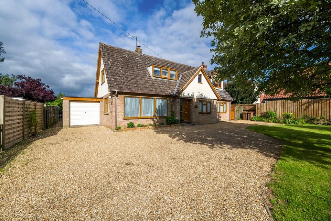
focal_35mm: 14
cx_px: 166
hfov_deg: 104.2
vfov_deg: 81.2
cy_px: 110
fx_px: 129
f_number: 9
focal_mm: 9.6
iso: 160
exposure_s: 1/320
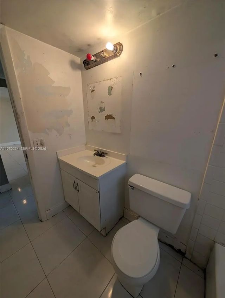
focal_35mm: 12
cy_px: 149
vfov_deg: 110.5
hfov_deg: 94.6
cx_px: 112
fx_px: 104
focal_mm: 2.02
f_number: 1.7
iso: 51
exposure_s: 1/125
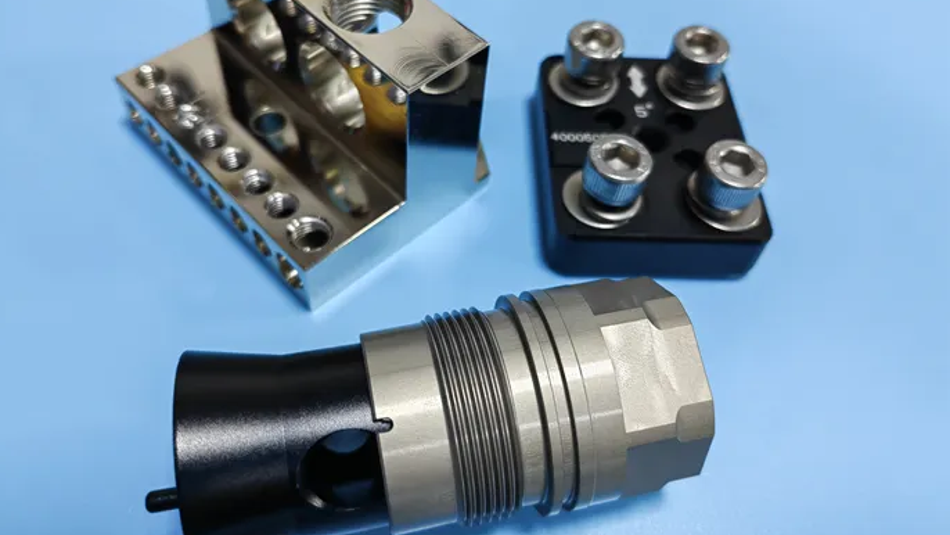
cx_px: 468
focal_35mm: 30
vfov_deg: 38.7
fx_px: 756
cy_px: 199
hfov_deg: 64.3
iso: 250
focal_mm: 5.54
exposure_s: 1/100
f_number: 1.8
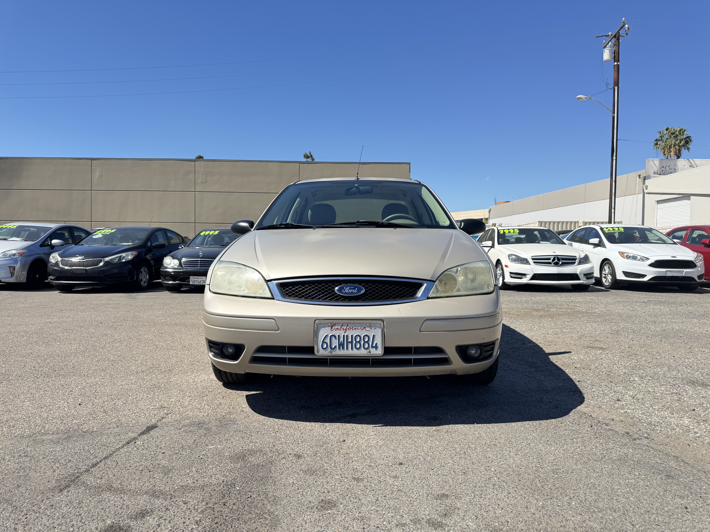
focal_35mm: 24
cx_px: 355
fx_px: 492
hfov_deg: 71.6
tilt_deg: -2.7
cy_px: 266
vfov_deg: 56.8
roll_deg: -1.8
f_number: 1.78
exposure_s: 1/2174
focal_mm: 6.76
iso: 80
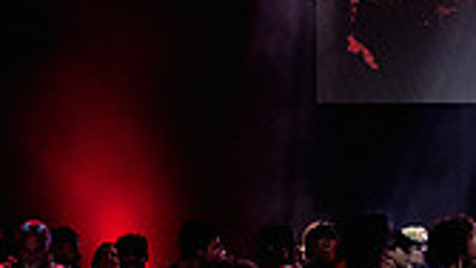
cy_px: 127
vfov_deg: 4.7
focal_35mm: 261
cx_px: 784
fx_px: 3295
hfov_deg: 8.0
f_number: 2.8
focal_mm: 70
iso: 5000
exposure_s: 1/250
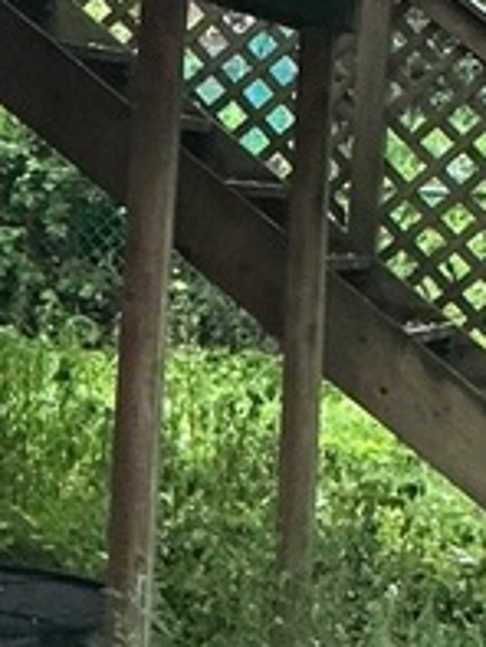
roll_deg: -1.6
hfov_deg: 9.0
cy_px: 289
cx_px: -374
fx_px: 2973
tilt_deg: -2.0
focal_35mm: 159
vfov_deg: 12.4
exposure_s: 1/30
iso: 250
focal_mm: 3
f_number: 1.8
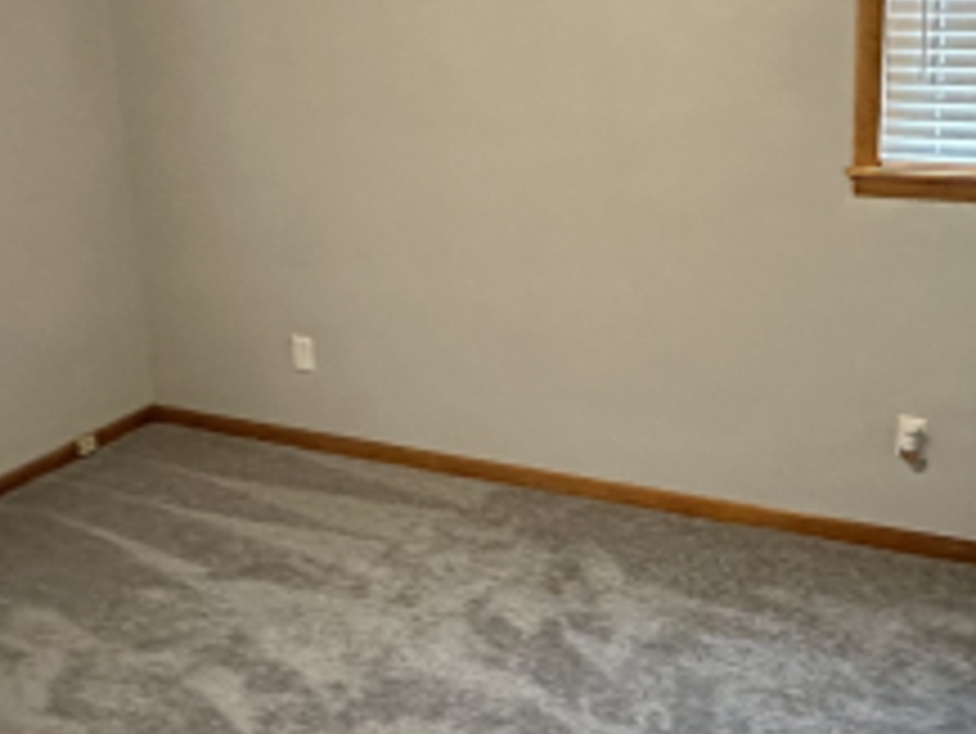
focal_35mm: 43
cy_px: 225
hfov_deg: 43.6
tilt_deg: -12.0
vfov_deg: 33.2
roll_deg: +1.0
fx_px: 1213
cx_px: 591
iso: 1250
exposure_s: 1/60
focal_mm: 2.22
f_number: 2.2
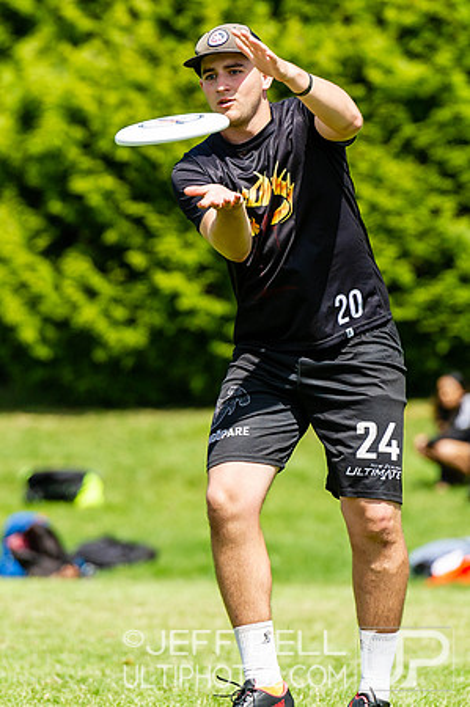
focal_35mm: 380
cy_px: 260
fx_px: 7456
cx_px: 235
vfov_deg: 5.4
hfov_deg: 3.6
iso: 320
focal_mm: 200
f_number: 4
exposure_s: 1/2000
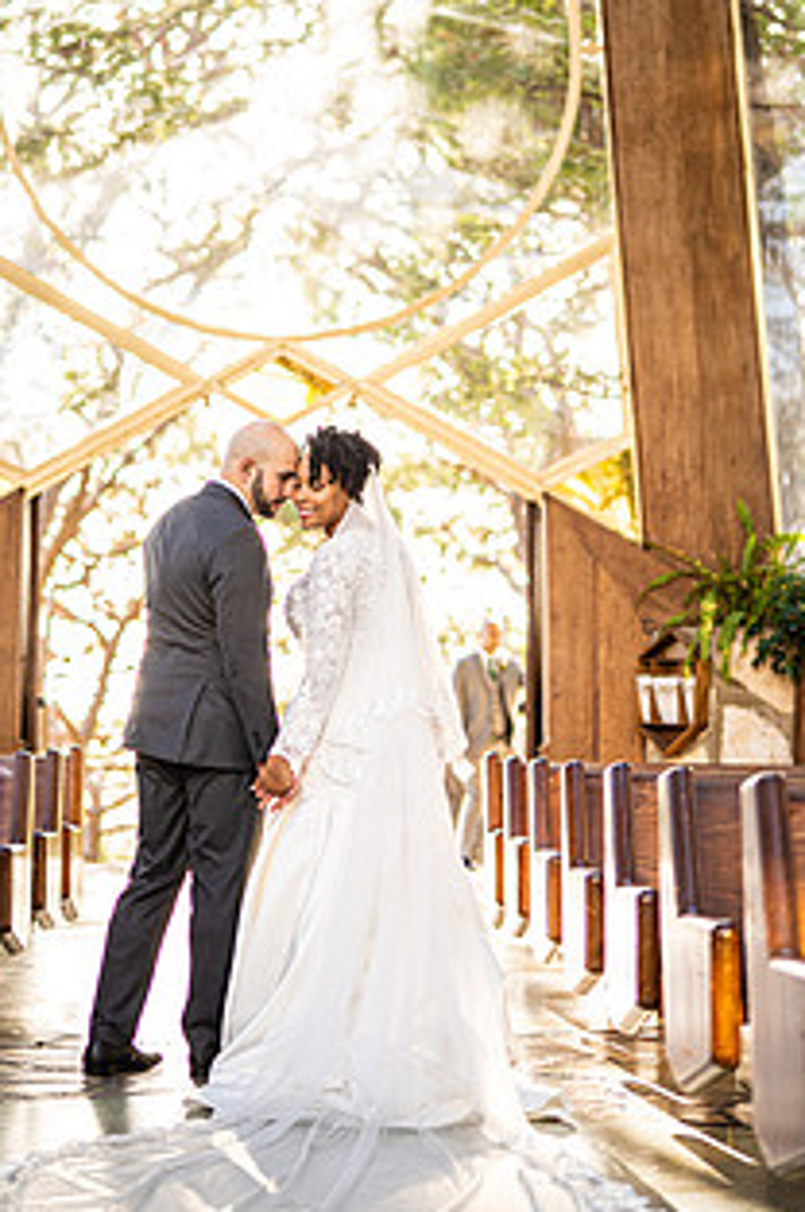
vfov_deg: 28.0
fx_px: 2420
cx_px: 255
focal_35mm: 72
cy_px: 457
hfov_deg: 18.8
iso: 500
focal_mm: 50
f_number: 1.4
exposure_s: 1/1600
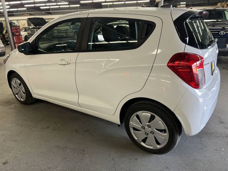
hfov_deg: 67.3
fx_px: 171
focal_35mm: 26
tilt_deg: -20.5
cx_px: 114
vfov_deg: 53.1
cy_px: 86
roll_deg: +2.4
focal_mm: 5.7
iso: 100
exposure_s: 1/120
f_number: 1.5
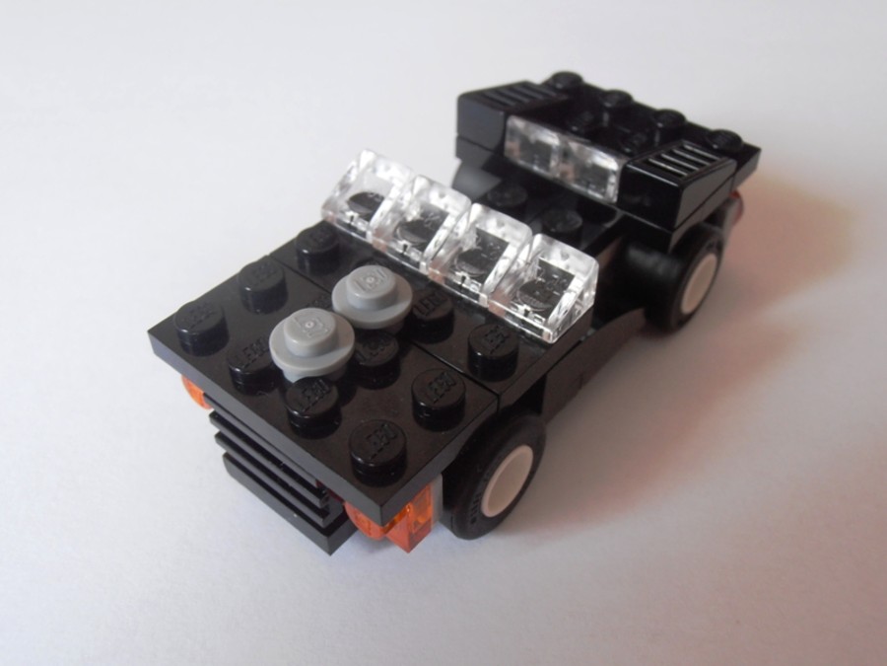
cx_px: 444
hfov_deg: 50.1
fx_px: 948
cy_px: 333
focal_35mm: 37
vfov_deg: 38.7
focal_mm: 6.61
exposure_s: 1/20
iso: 125
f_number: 3.9
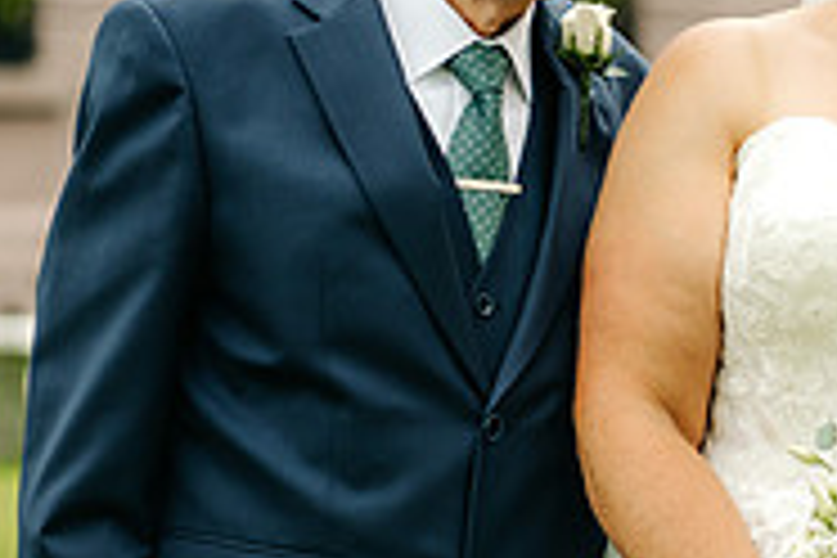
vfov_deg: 5.2
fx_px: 6161
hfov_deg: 7.7
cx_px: 904
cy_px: 173
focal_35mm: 265
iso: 400
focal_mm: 85
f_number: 2.5
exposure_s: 1/1250
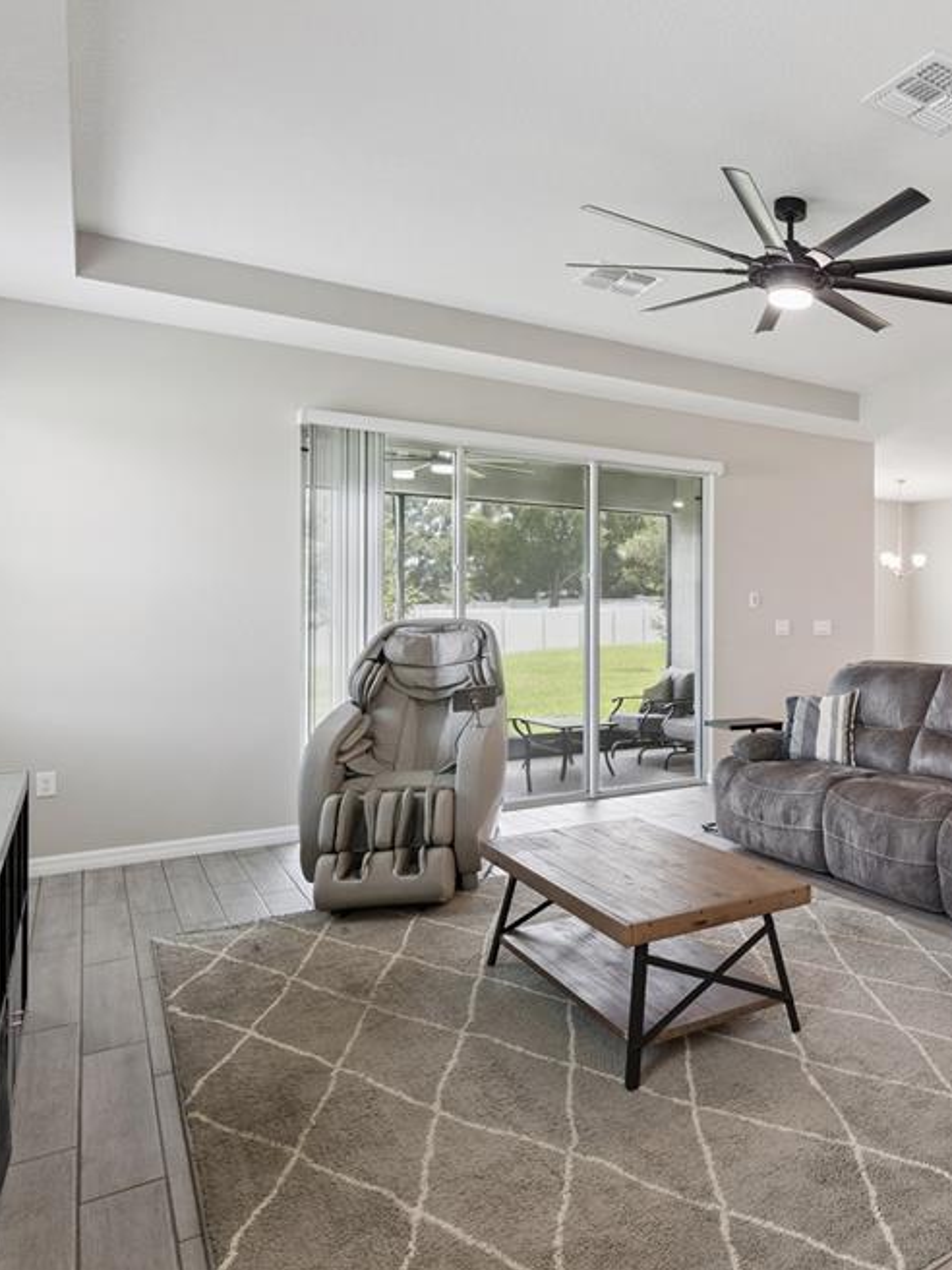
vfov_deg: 69.6
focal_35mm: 25
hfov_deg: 48.2
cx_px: 888
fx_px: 913
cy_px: 614
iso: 800
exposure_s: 1/40
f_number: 10
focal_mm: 16.6
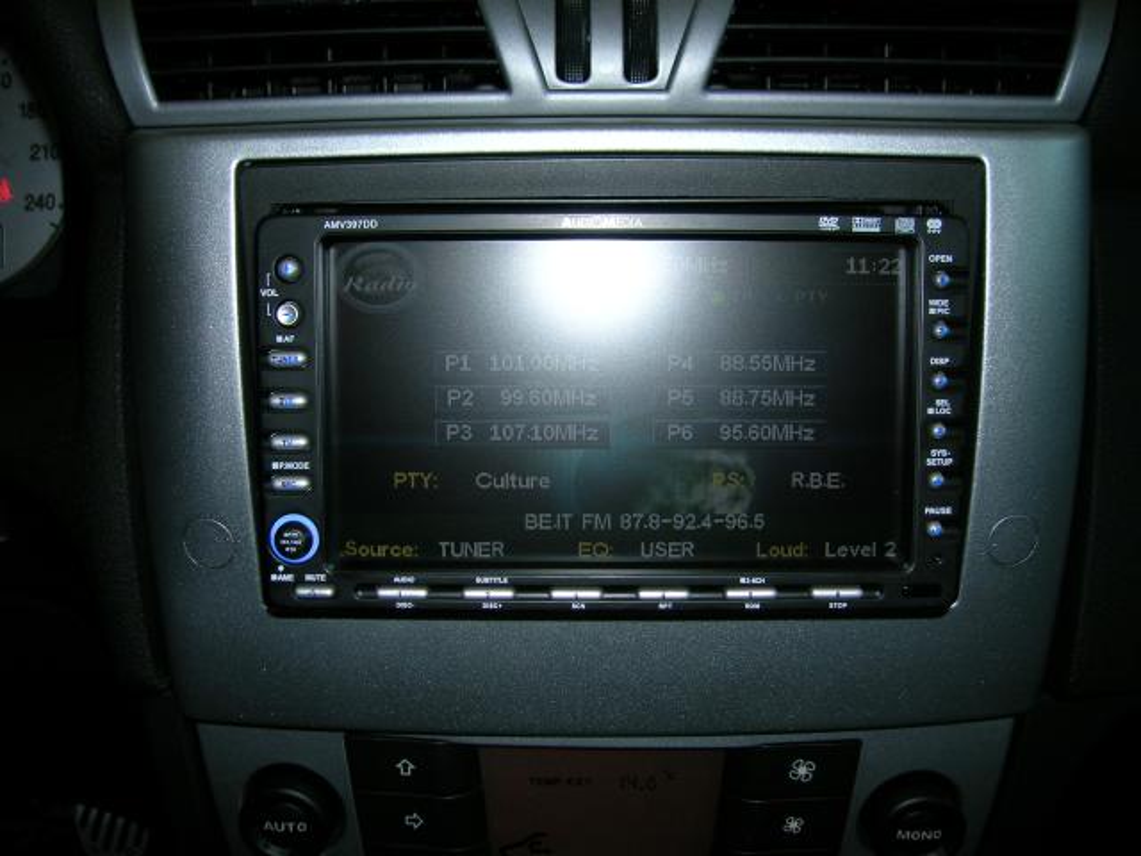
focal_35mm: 34
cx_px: 570
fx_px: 1121
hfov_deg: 54.0
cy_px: 428
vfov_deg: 41.8
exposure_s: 1/60.1
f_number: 2.9
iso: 50
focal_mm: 5.7
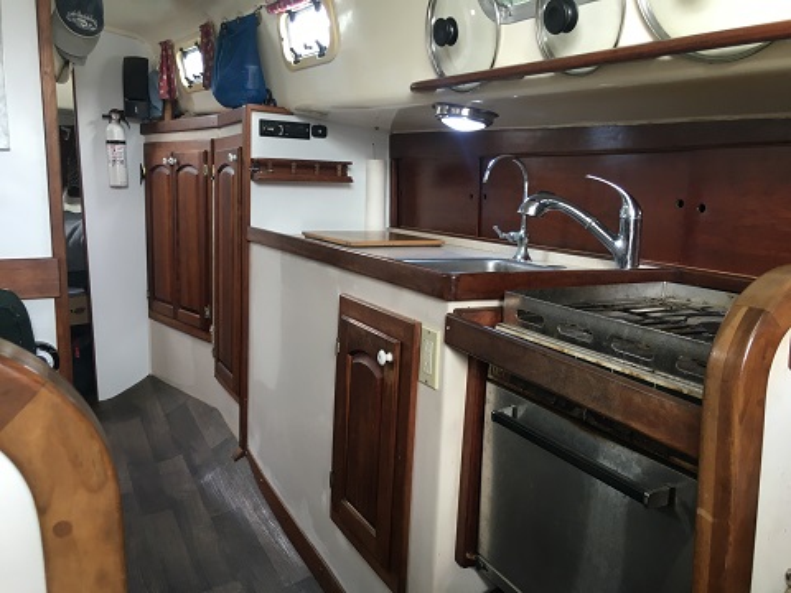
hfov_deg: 61.7
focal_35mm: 29
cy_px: 296
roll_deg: -1.4
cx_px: 396
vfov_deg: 48.2
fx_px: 663
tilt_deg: -9.7
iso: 64
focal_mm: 4.15
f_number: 2.2
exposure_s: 1/30
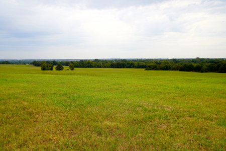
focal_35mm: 39
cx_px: 113
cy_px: 76
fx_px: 245
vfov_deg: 34.2
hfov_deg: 49.6
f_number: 8
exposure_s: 1/125
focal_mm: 26
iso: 100
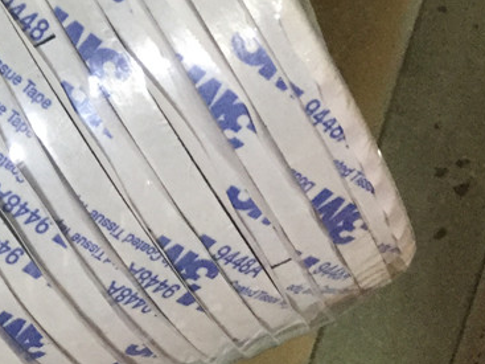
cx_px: -116
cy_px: 8
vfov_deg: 18.2
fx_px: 1106
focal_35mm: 79
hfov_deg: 22.5
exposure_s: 1/33
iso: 250
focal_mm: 4.15
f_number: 2.2
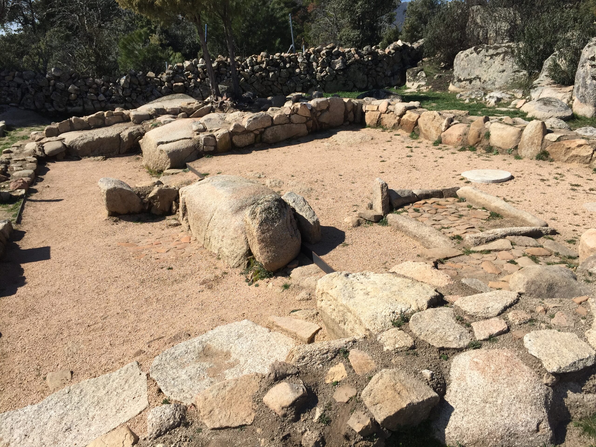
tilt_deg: -17.7
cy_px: 224
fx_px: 499
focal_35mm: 29
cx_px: 298
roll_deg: -1.6
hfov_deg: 61.7
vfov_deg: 48.2
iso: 32
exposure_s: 1/3049
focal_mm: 4.15
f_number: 2.2
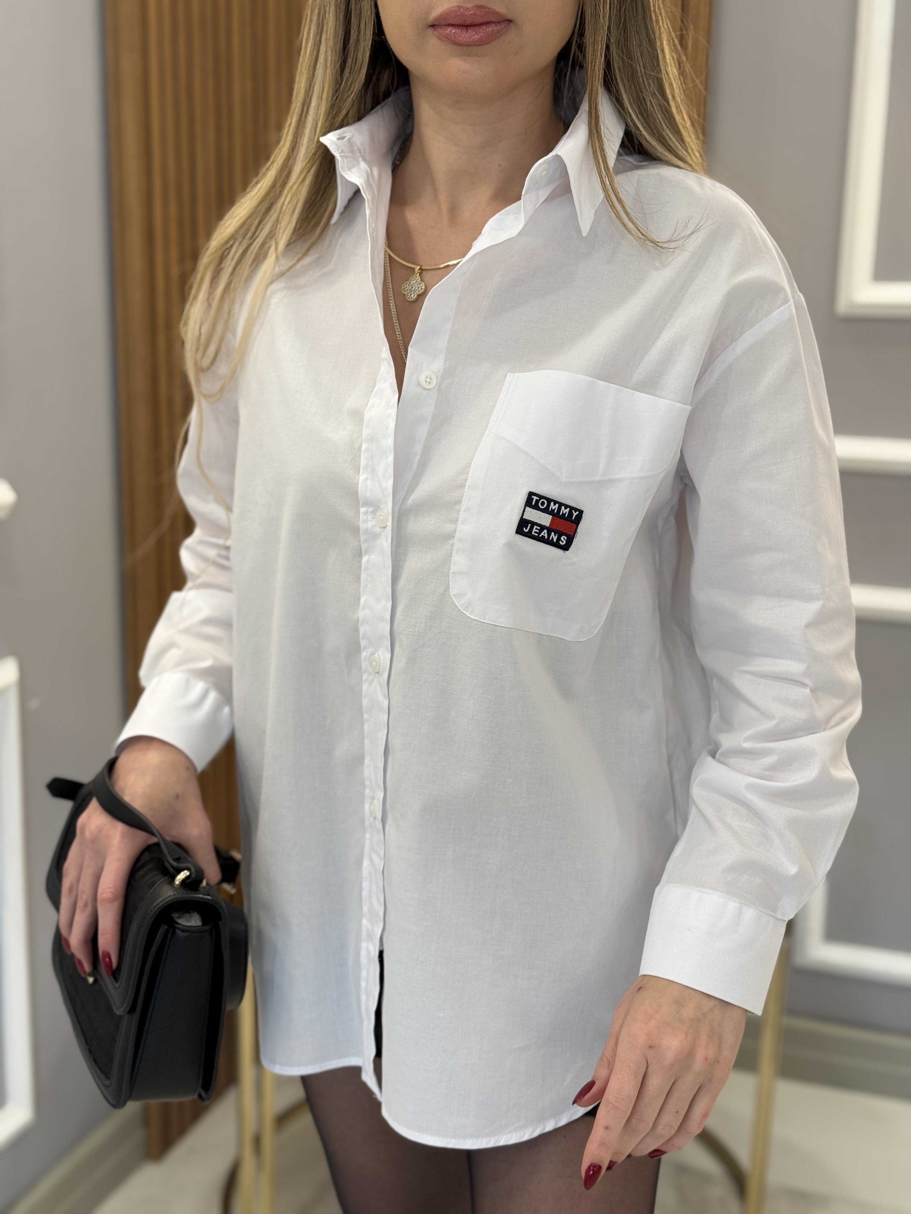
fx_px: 1684
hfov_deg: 30.3
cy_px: 607
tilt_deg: -12.6
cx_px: 456
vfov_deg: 39.7
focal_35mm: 48
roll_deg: -1.0
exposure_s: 1/121
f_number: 1.78
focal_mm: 6.76
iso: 80
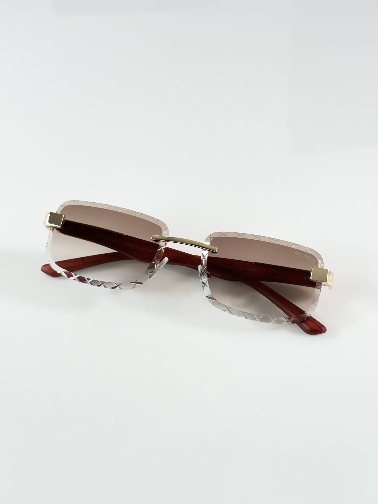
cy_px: 252
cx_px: 189
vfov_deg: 39.7
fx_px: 699
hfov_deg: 30.3
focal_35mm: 48
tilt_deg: -48.2
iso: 64
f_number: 1.78
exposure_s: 1/100
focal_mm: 6.86
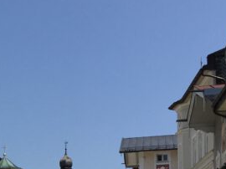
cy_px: 257
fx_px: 718
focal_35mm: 110
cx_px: -86
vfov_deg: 12.7
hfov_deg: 16.7
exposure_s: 1/3597
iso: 32
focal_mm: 4.15
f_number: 2.2
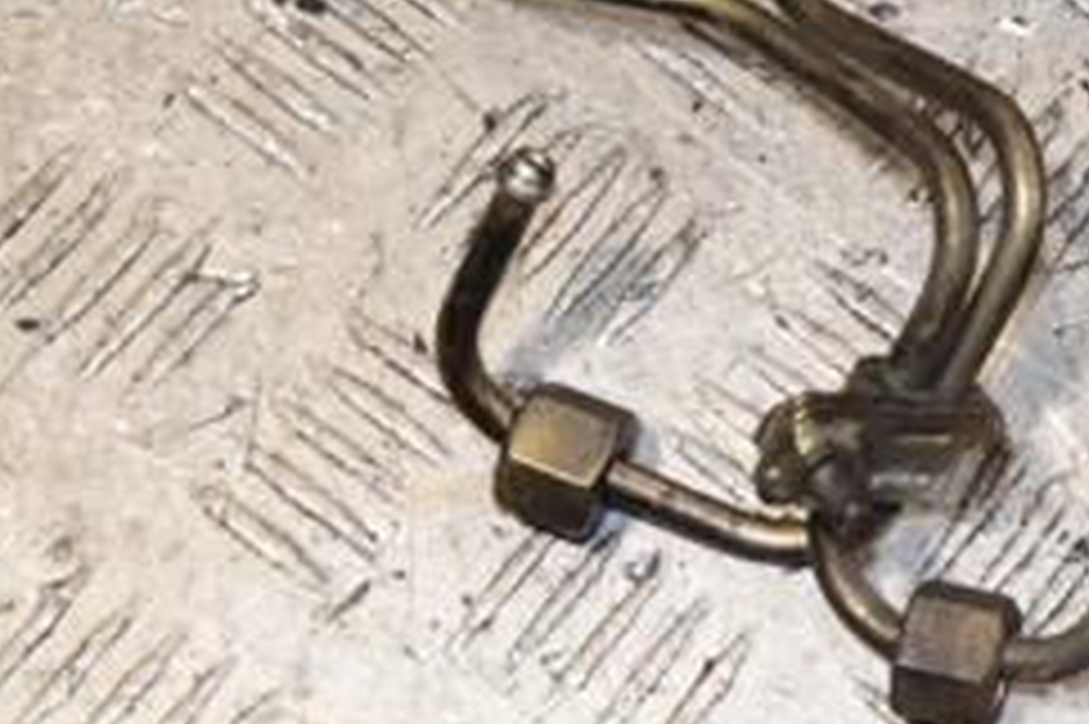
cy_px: -13
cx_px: 1215
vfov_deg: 10.4
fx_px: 3937
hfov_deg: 15.3
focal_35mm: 130
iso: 800
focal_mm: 35
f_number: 8
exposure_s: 1/200
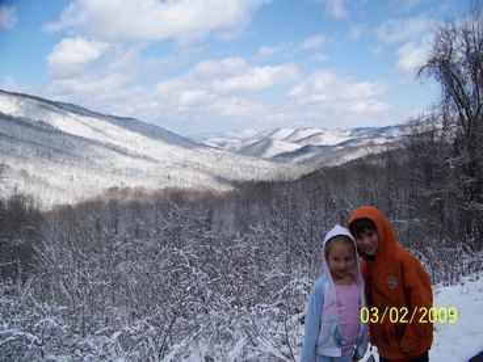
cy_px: 181
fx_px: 502
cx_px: 242
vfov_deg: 39.7
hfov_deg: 51.4
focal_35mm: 36
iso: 64
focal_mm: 5.85
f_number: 4
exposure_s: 1/800
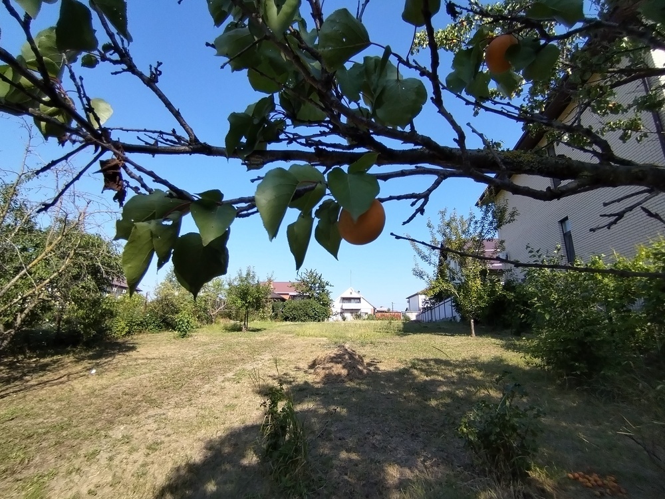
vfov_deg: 74.7
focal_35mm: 17
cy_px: 250
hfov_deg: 91.0
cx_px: 332
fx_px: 327
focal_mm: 1.42
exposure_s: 1/761
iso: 100
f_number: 2.2
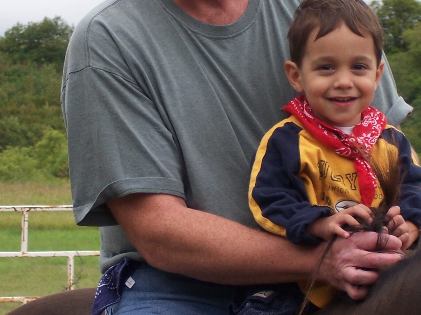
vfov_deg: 6.0
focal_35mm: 246
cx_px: 309
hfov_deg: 8.0
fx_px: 2991
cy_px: 87
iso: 80
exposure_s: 1/350
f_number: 4.8
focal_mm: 22
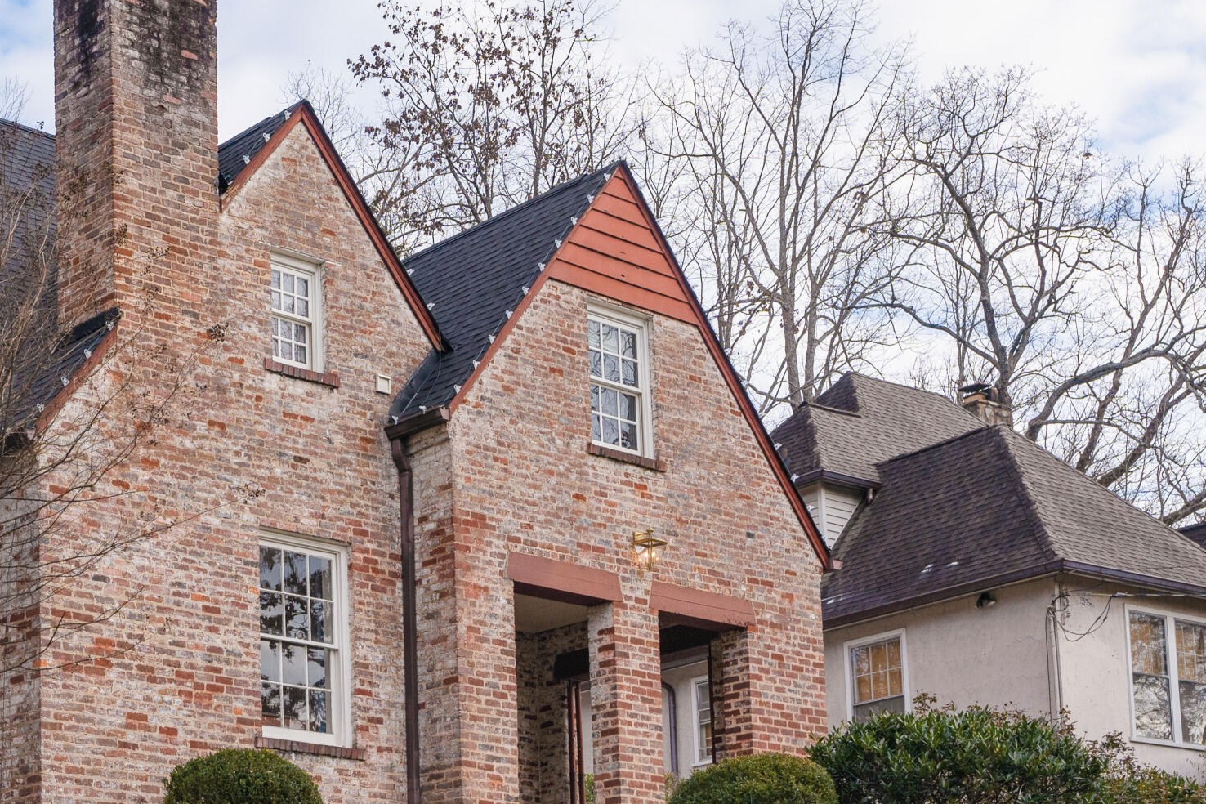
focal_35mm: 63
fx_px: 2110
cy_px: 603
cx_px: 76
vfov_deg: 21.4
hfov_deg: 30.2
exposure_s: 1/640
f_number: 7.1
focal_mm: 31
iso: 320
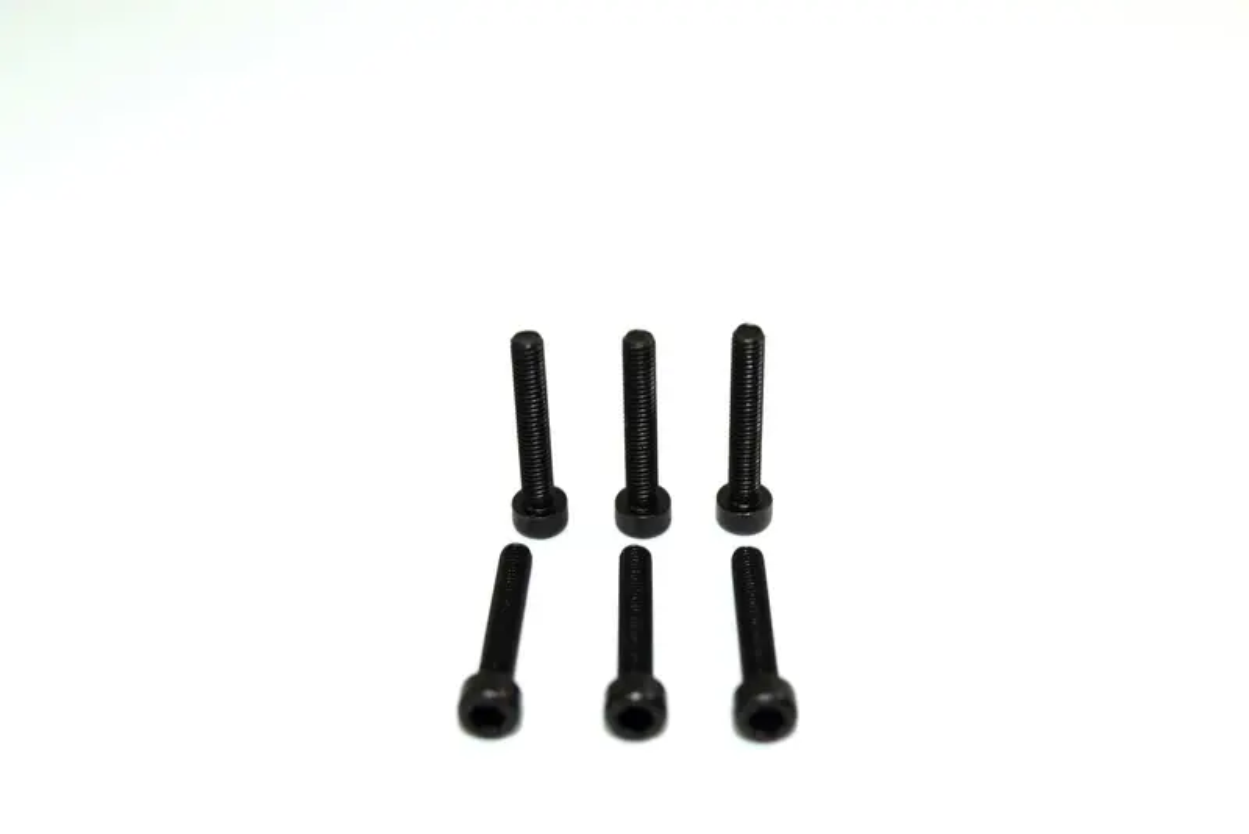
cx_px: 624
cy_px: 417
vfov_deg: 26.5
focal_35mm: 51
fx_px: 1770
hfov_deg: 38.9
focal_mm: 34
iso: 100
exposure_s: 1/60
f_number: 8
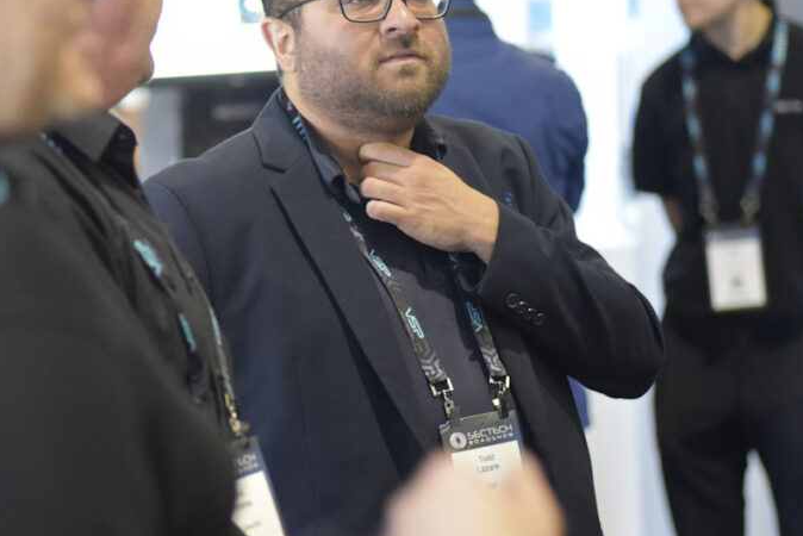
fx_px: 3392
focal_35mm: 152
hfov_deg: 13.5
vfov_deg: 9.0
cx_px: 301
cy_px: 192
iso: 5000
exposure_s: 1/125
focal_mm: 100
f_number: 2.8
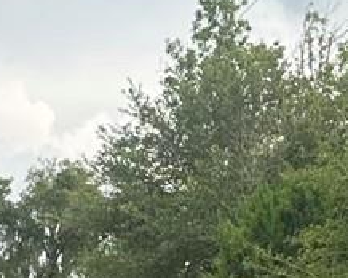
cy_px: 554
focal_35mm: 172
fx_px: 1770
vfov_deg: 8.5
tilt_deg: -0.3
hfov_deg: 11.1
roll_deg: -2.2
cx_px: -24
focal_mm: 6.86
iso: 64
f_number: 1.78
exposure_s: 1/121
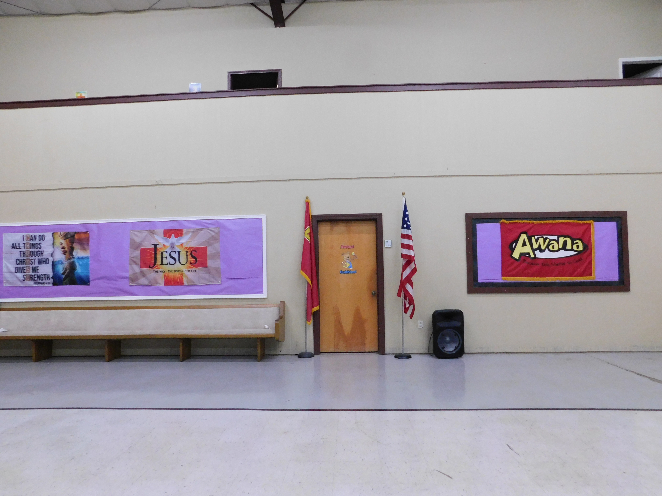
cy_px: 248
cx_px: 331
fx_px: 440
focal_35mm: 23
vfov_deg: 58.9
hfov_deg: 73.9
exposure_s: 1/30
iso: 400
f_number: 3
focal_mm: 4
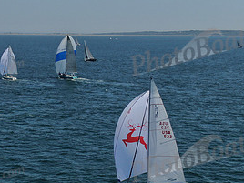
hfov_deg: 21.0
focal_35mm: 93
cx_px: 78
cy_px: 117
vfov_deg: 15.9
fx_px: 656
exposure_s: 1/1600
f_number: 3.6
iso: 100
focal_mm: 7.39
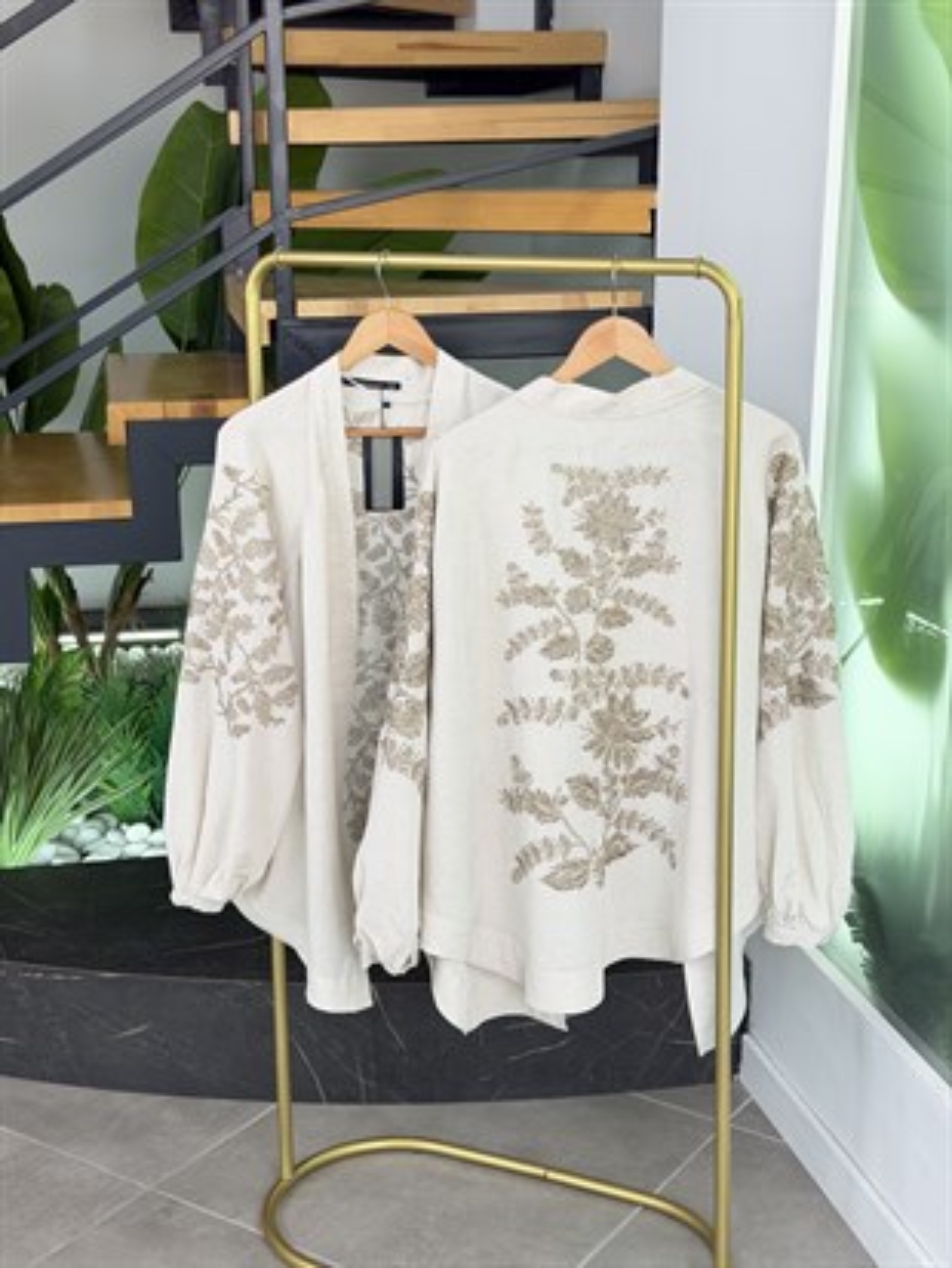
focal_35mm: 48
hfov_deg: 30.3
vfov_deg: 39.6
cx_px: 476
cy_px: 634
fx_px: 1759
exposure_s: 1/164
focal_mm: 6.76
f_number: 1.78
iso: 50
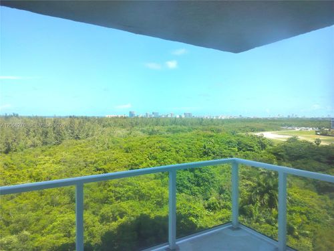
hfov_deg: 71.6
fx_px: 232
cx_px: 167
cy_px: 126
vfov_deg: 56.8
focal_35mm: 24
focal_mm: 5.24
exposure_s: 1/513
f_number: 2.8
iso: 50
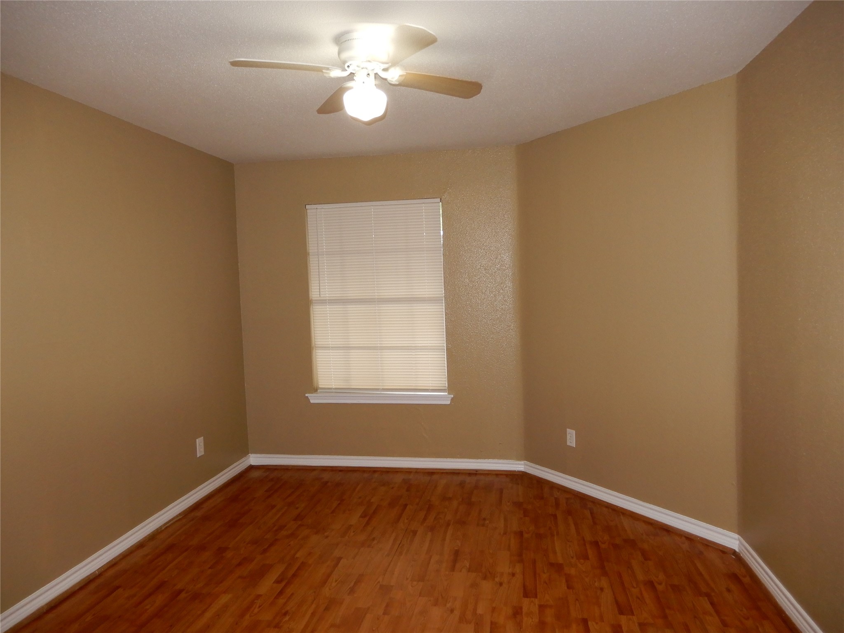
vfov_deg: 56.8
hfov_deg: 71.6
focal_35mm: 24
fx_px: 585
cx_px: 422
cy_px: 316
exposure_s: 1/30
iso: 250
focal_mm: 4.3
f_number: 3.4
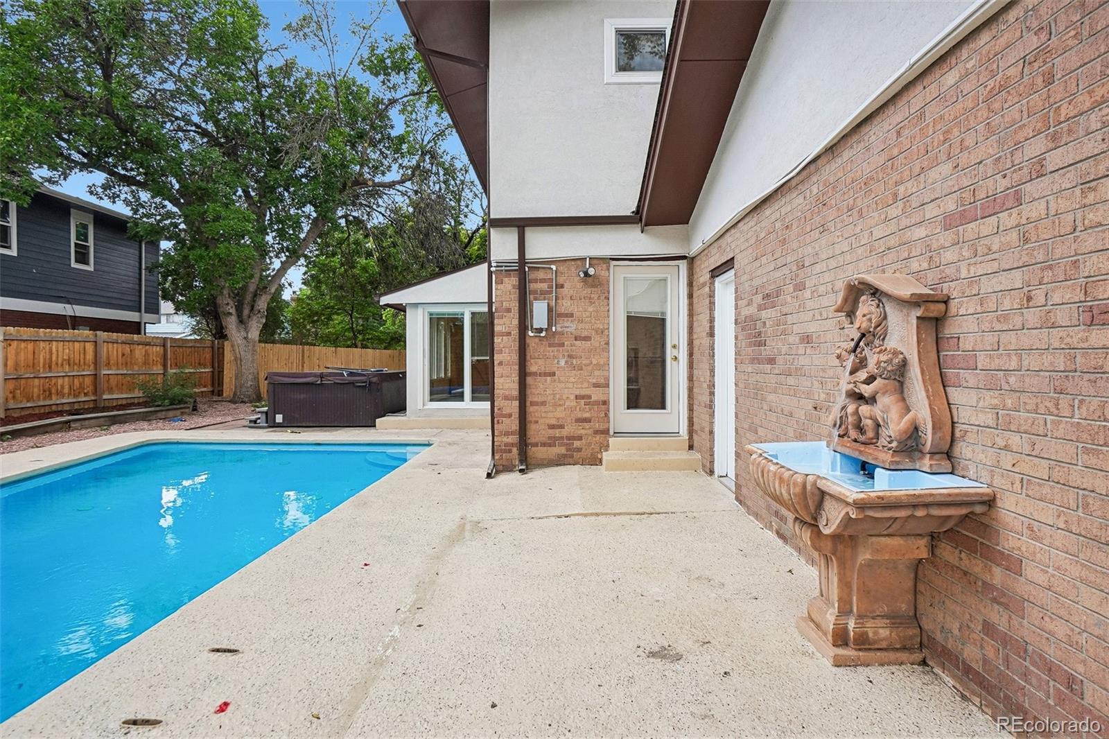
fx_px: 554
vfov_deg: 67.4
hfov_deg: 90.0
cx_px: 554
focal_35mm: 18
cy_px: 370
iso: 100
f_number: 8
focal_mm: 12
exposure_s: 1/80
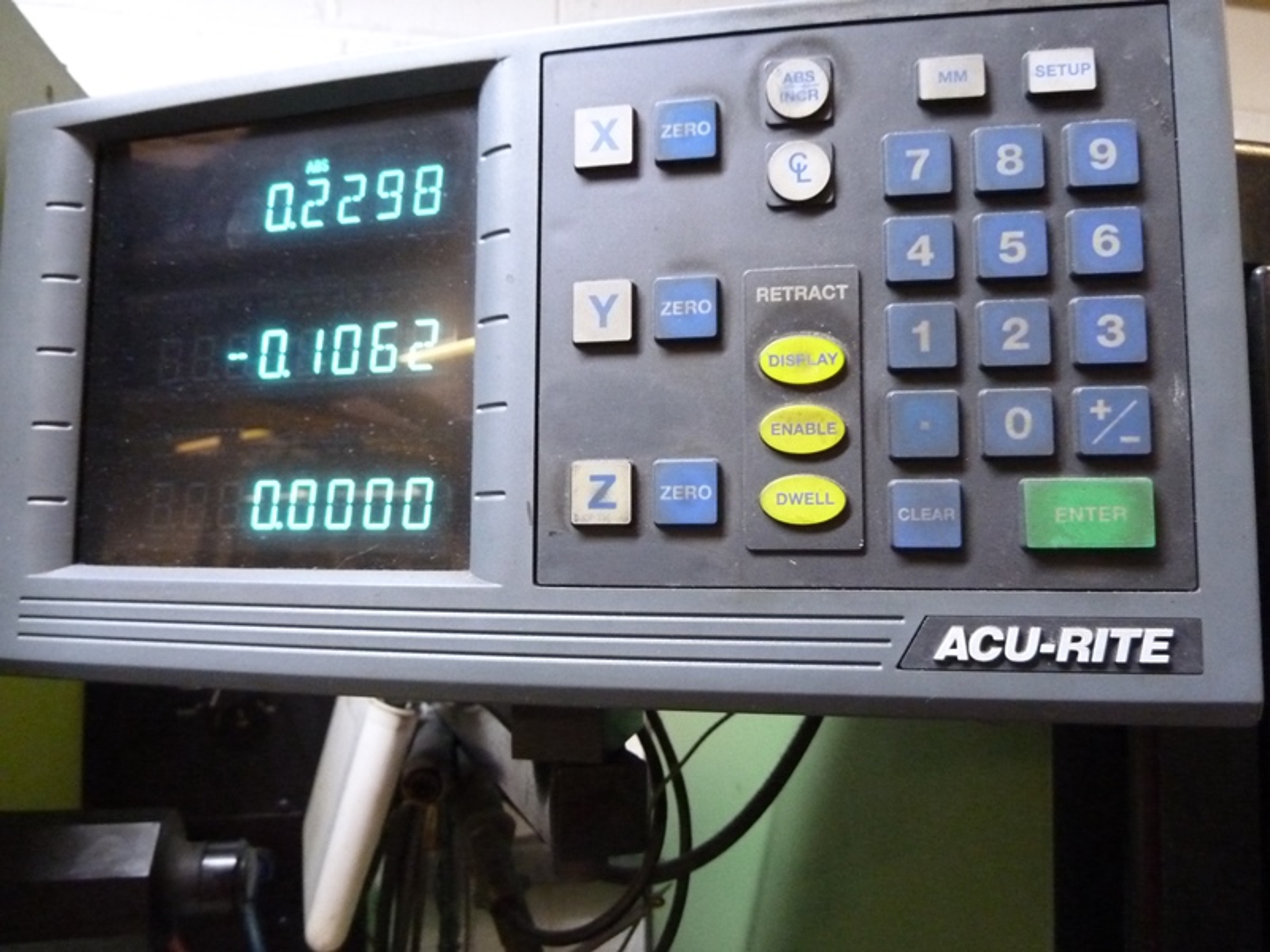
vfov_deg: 54.9
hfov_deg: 69.4
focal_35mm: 25
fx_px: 917
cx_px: 635
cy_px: 476
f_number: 3.3
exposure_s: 1/15
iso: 800
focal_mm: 4.1
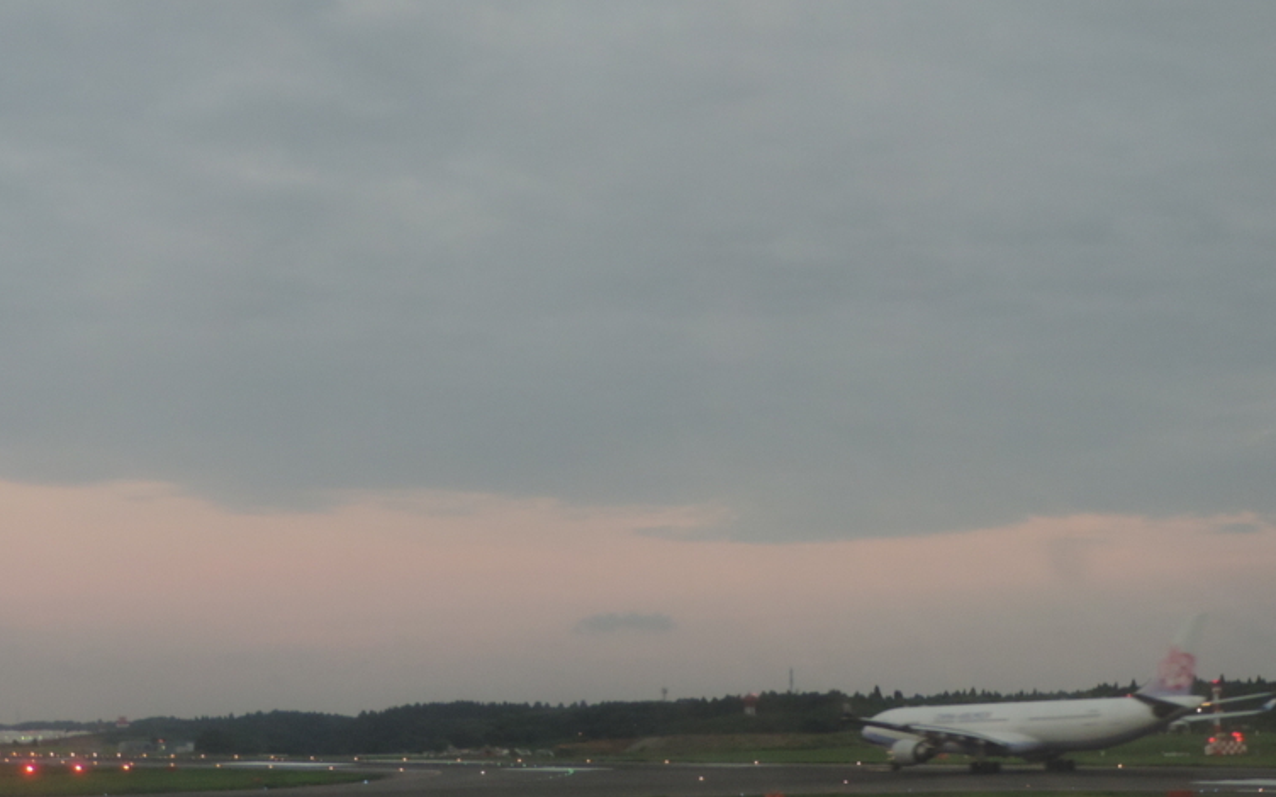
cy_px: 417
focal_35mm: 62
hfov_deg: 33.0
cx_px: 643
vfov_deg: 21.0
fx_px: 2156
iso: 400
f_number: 3.7
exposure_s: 1/20
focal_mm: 9.8
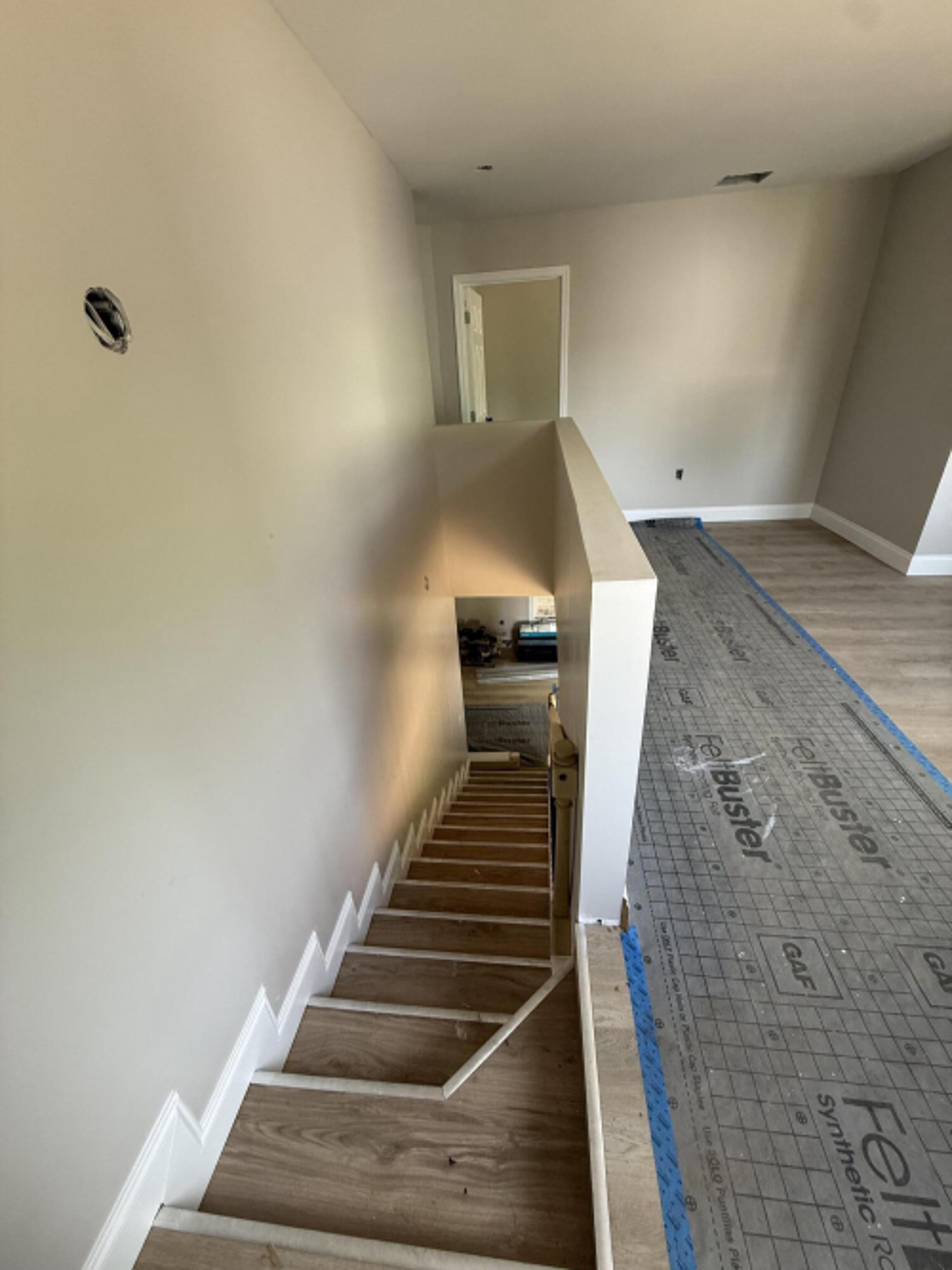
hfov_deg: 85.7
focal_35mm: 14
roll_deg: +3.9
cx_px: 476
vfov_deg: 102.1
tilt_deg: -26.6
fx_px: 514
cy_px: 635
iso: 125
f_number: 2.2
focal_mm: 2.22
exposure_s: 1/99
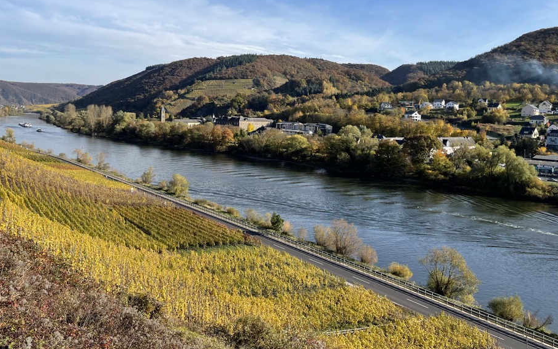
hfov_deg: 61.2
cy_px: 123
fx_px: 471
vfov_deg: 40.2
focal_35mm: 31
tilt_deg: -0.3
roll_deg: -1.6
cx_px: 261
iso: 32
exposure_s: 1/3165
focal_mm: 5.1
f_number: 1.6
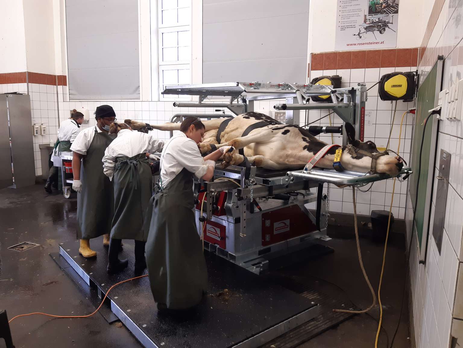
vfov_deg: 53.1
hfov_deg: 67.3
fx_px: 348
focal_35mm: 26
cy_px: 174
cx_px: 232
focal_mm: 3.92
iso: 80
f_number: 1.7
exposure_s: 1/50
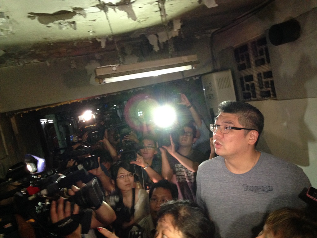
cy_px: 119
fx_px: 302
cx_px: 158
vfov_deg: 42.9
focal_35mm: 33
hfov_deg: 55.4
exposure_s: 1/20
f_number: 2.4
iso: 320
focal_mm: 4.12
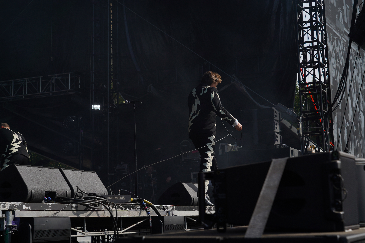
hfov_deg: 31.9
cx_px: 182
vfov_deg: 21.6
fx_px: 639
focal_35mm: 63
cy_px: 122
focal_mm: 63
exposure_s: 1/400
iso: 100
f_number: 8
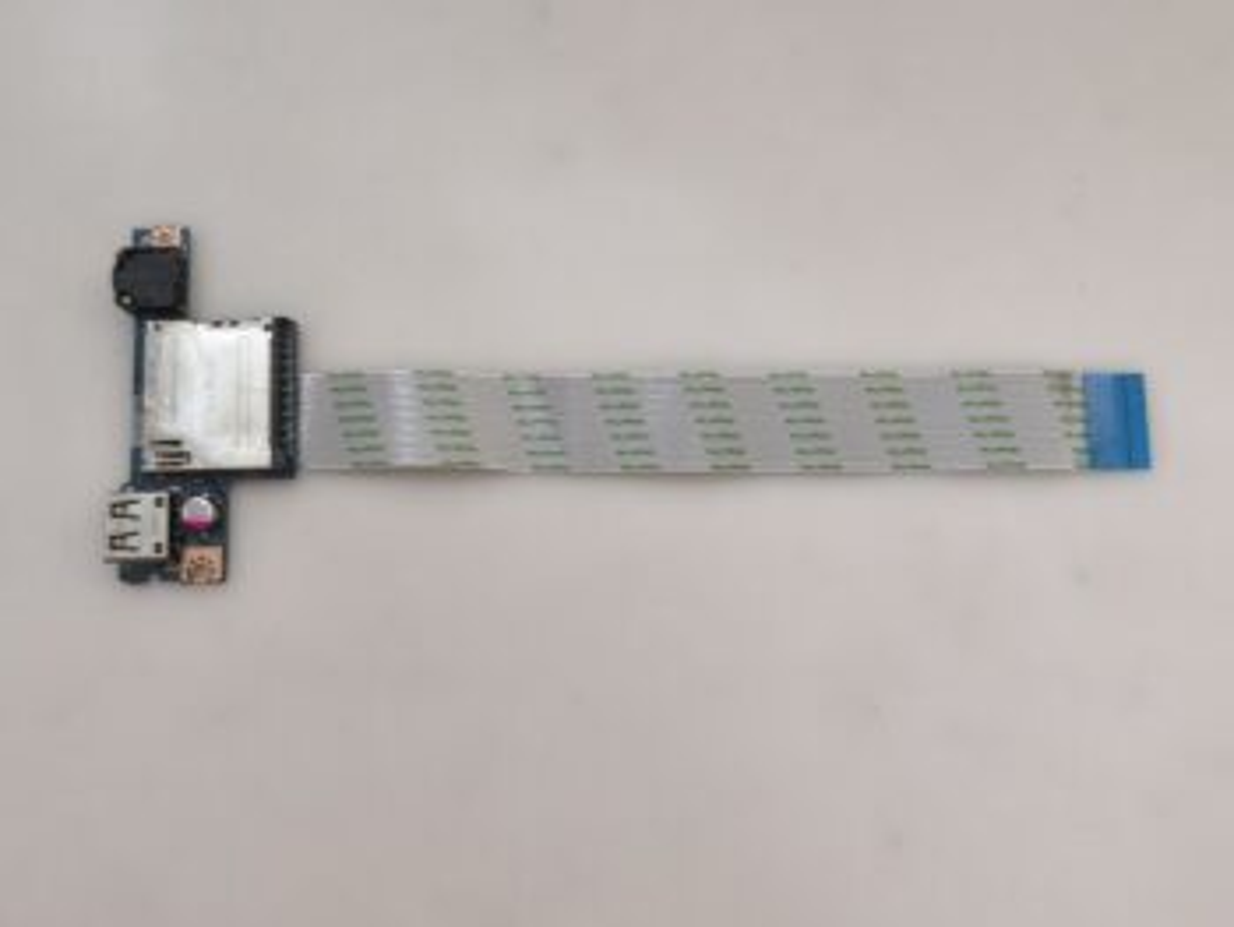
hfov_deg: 52.6
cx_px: 617
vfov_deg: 40.7
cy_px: 464
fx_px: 1249
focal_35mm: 35
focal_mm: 6.57
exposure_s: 1/50
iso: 320
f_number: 1.6
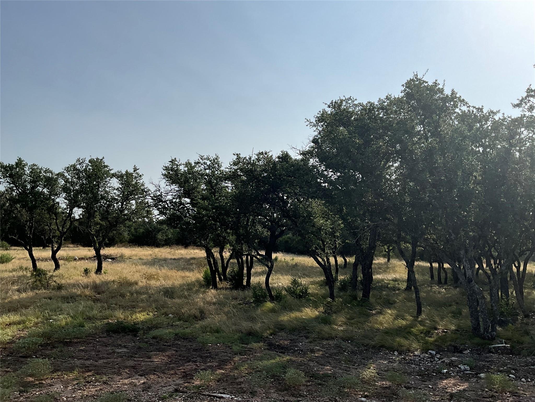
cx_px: 268
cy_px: 201
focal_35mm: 29
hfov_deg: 61.7
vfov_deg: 48.2
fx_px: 448
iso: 25
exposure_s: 1/3788
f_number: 1.8
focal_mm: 3
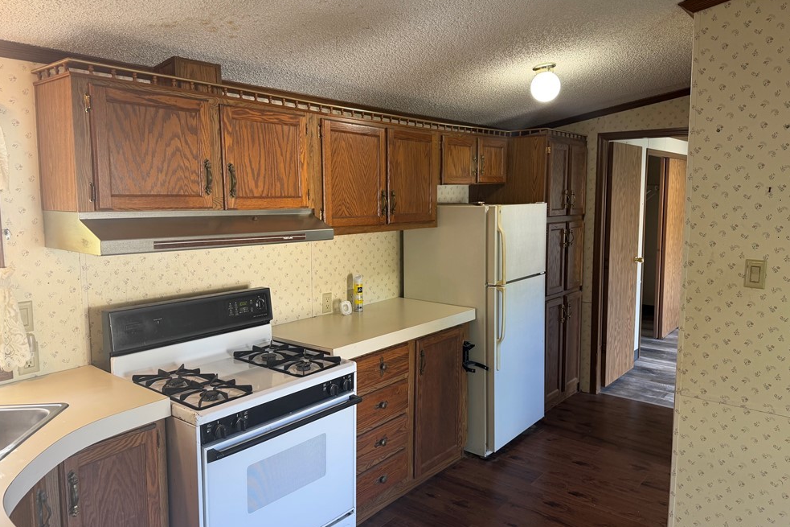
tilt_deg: -3.1
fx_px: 570
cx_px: 396
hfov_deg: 69.4
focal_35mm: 26
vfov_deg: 49.5
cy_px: 253
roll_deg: +0.9
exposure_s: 1/60
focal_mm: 6.76
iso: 125
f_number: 1.78
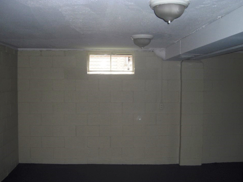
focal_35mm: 41
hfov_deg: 45.8
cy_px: 95
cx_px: 125
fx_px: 288
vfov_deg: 35.1
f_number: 2.8
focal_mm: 7.9
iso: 200
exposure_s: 1/60
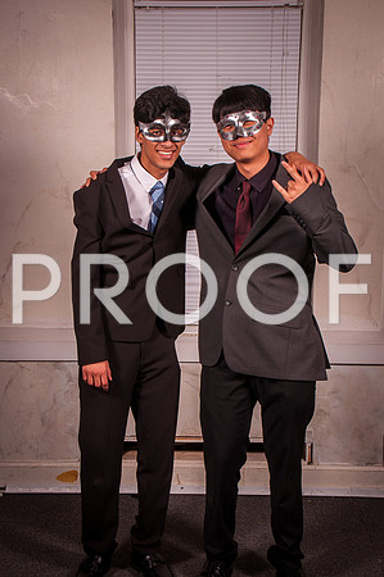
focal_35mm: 63
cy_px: 288
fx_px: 1010
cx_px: 192
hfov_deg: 21.5
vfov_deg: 31.9
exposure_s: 1/125
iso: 200
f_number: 14
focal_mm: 42
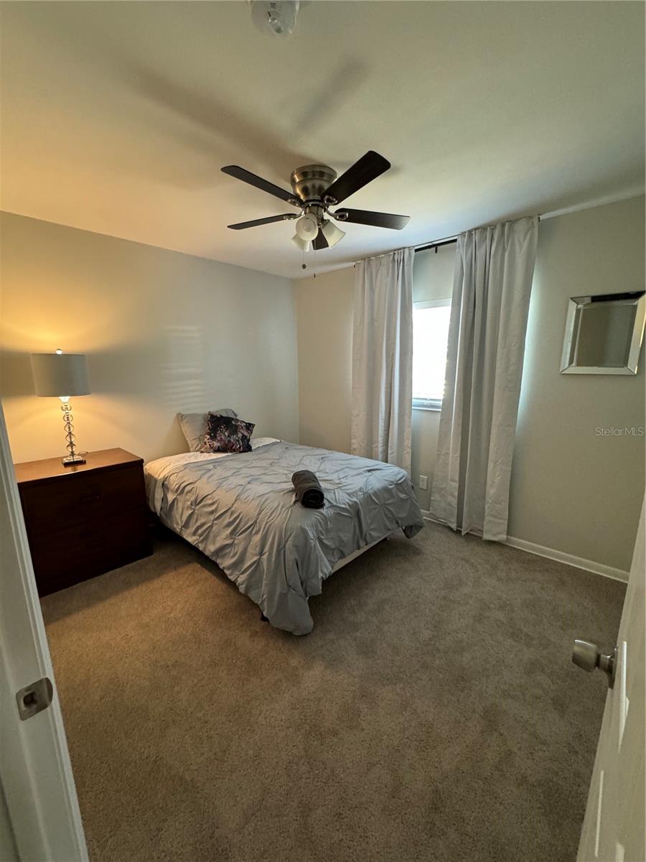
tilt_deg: -10.5
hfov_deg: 85.7
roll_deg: +0.7
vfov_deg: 102.1
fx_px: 348
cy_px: 431
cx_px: 323
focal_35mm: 14
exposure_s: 1/60
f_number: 2.2
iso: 500
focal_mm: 2.22
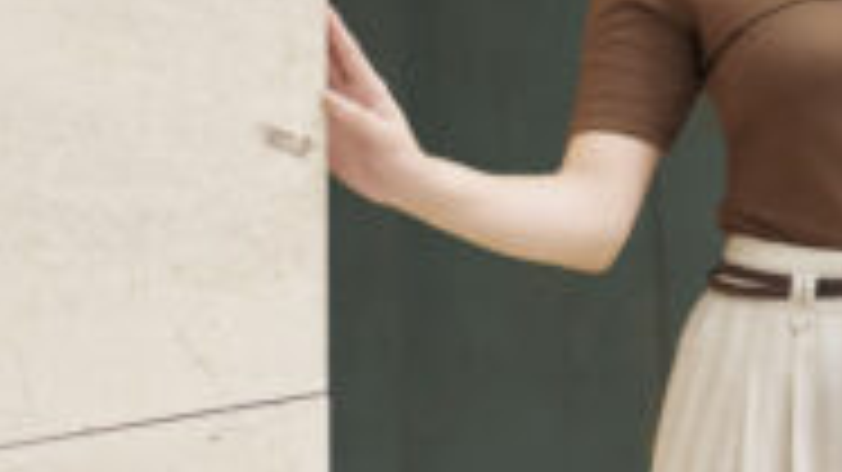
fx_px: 4352
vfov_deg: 6.2
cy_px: 396
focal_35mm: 195
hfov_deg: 10.9
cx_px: 853
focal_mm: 50
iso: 320
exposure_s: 1/320
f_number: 2.2
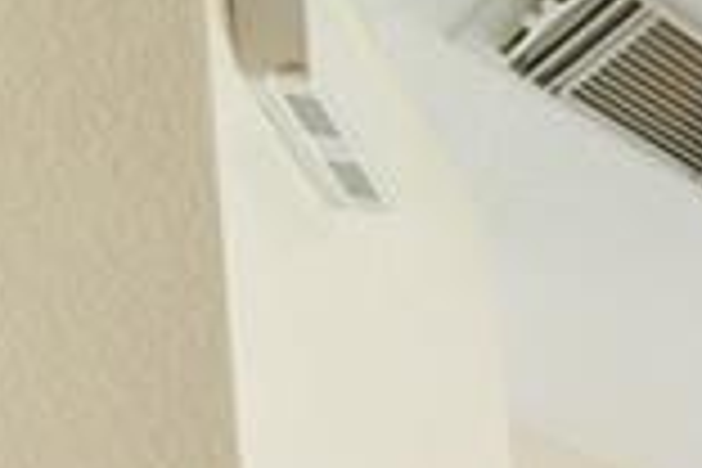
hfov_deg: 17.1
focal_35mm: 79
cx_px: 1480
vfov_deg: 10.5
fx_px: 1540
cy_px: 1485
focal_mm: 12
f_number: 7.1
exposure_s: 1/100
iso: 200
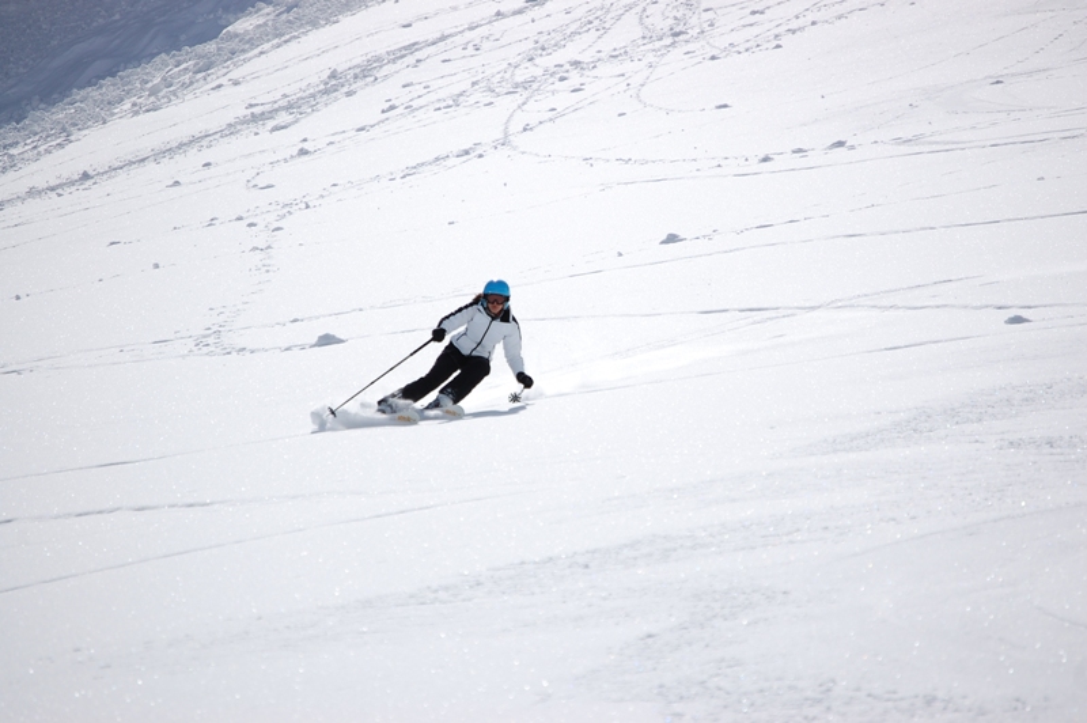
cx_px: 544
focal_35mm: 300
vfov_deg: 4.6
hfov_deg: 6.9
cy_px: 362
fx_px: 9051
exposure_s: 1/2000
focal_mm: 200
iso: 200
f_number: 8
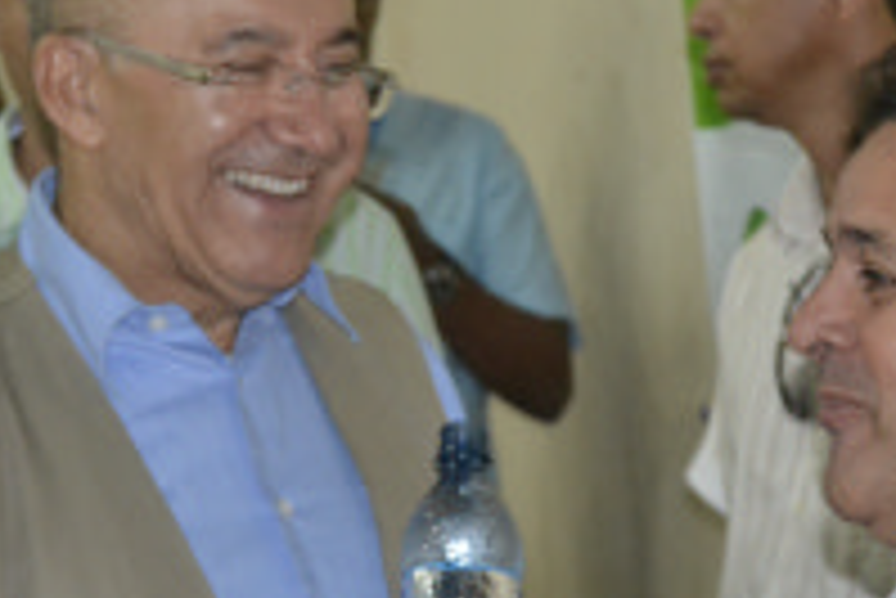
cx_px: 360
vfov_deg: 7.3
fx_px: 4682
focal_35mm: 188
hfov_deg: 10.9
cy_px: 479
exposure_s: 1/60
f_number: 4.8
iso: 3200
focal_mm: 50
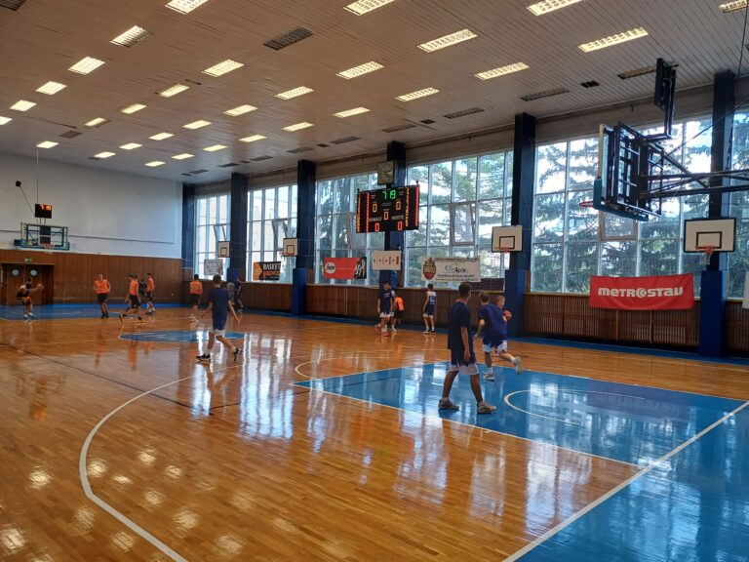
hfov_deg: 69.4
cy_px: 281
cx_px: 374
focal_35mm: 25
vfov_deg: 54.9
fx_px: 541
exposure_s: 1/100
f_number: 1.8
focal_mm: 4.65
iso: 64
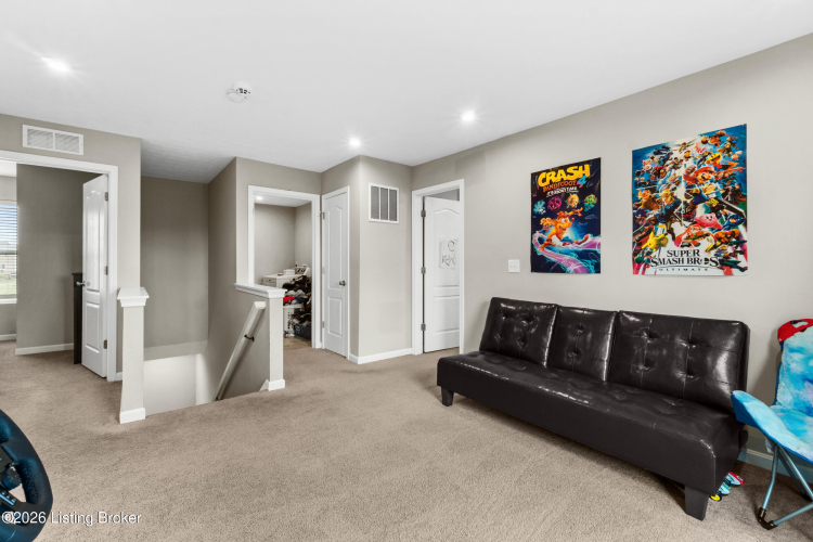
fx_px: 339
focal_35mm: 15
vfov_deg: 77.3
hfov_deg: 100.4
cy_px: 271
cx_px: 406
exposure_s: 1/2.5
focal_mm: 10
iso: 400
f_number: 11
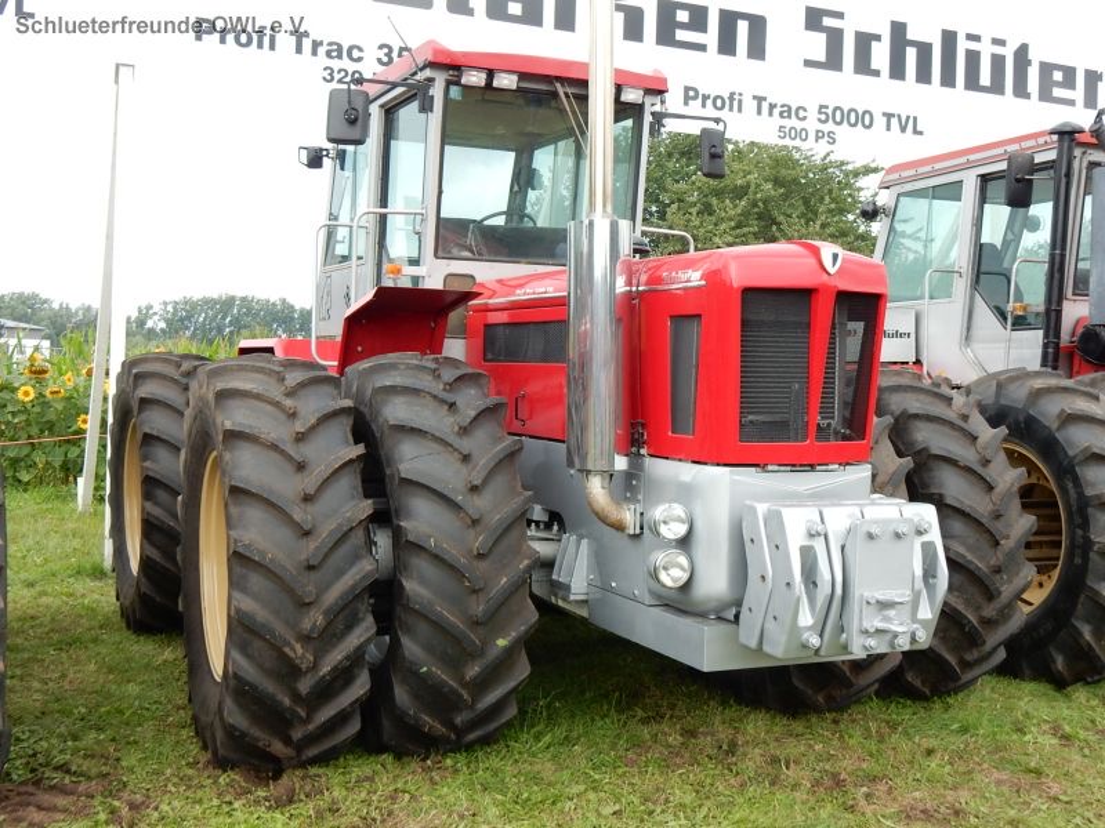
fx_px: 1373
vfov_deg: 33.6
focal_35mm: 43
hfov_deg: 43.9
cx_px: 552
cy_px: 414
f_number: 4.2
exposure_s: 1/250
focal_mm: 7.6
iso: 125
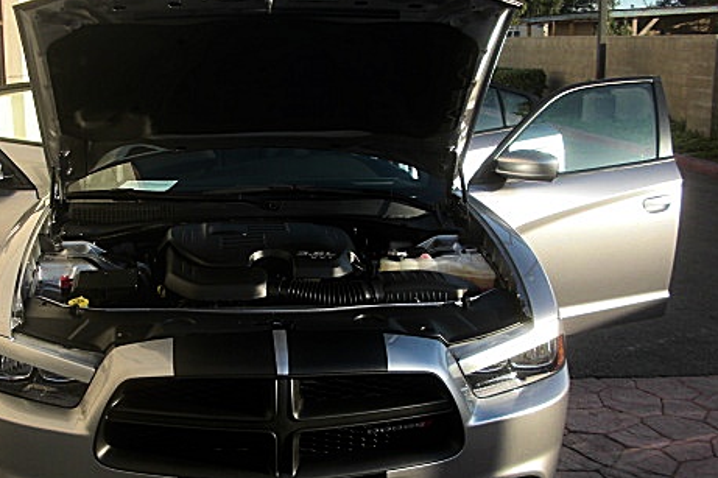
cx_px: 263
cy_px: 274
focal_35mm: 52
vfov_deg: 25.9
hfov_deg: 37.9
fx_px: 1037
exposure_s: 1/320
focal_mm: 6.3
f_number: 2.8
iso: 50
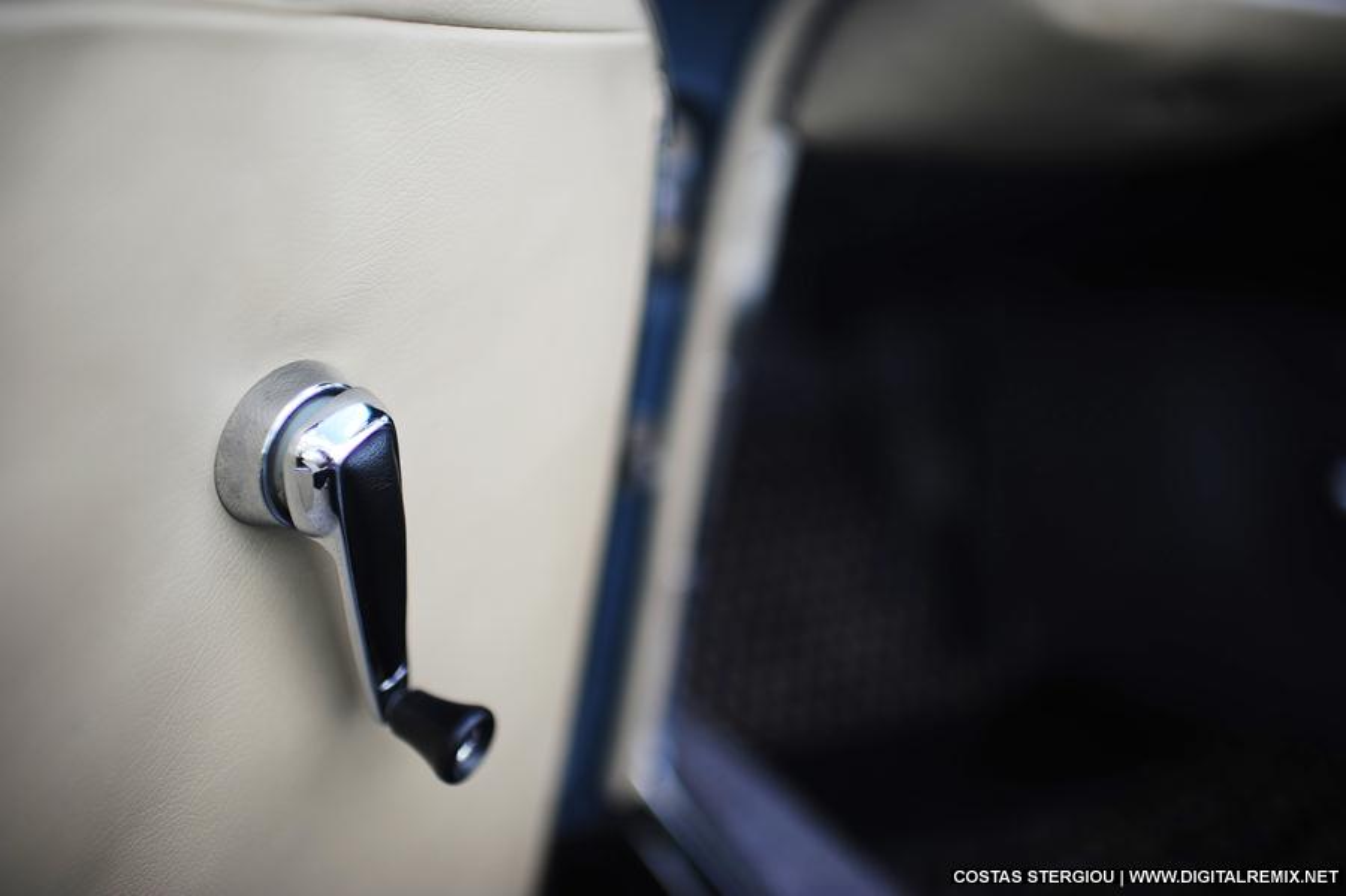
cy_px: 448
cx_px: 673
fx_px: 1308
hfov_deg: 54.5
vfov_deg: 37.8
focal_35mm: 35
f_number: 1.4
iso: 100
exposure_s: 1/400
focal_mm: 35
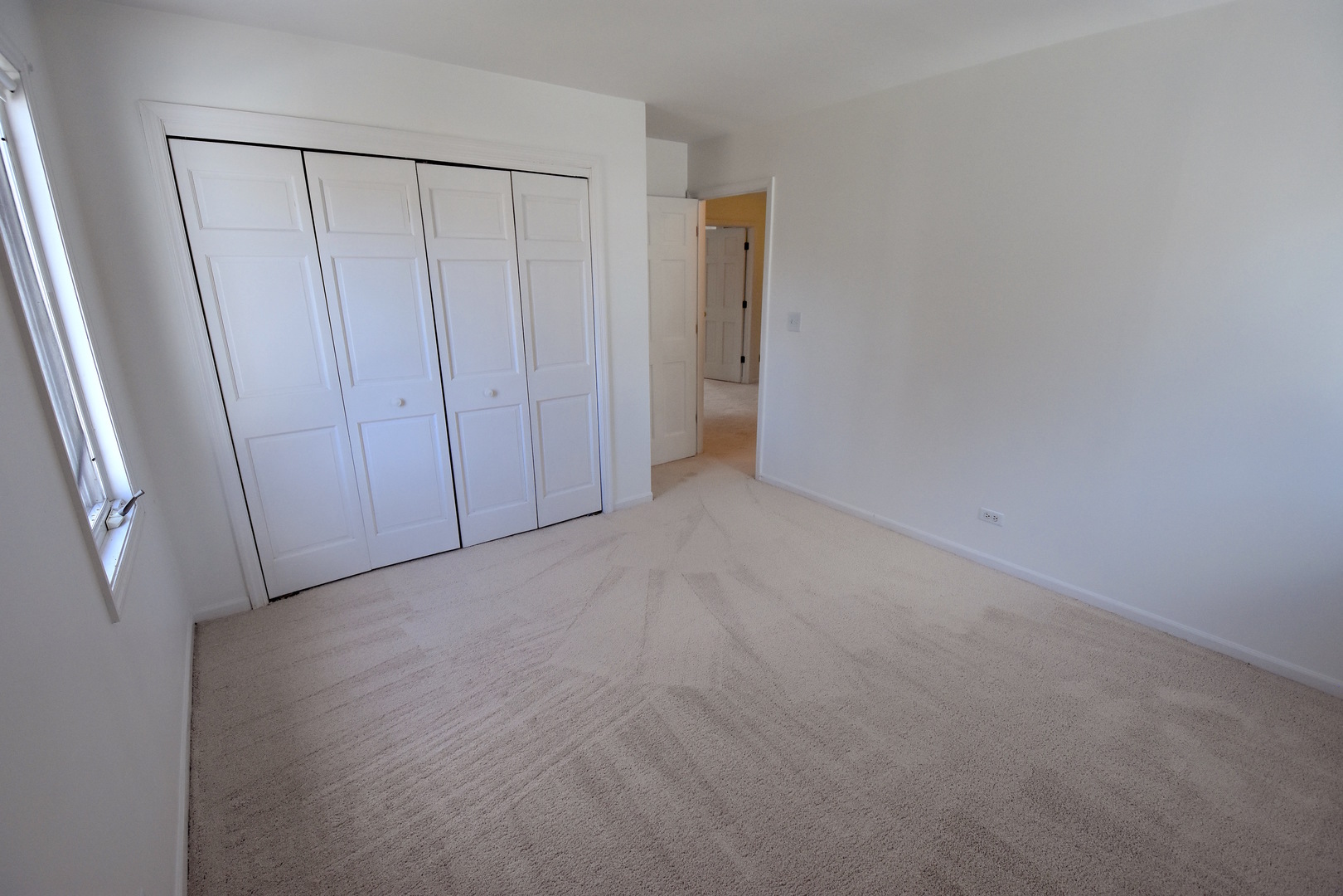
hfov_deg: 100.4
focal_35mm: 15
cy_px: 448
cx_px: 672
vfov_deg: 77.3
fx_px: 560
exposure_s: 1/125
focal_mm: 10
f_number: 5.6
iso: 800
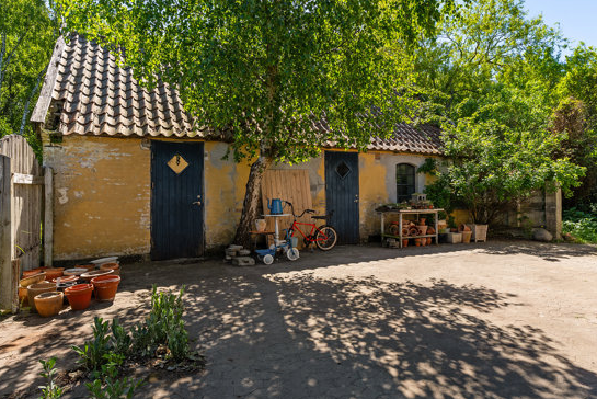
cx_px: 297
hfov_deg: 78.3
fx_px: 367
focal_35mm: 22
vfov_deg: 57.0
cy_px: 185
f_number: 8
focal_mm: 13.4
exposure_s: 1/200
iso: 200
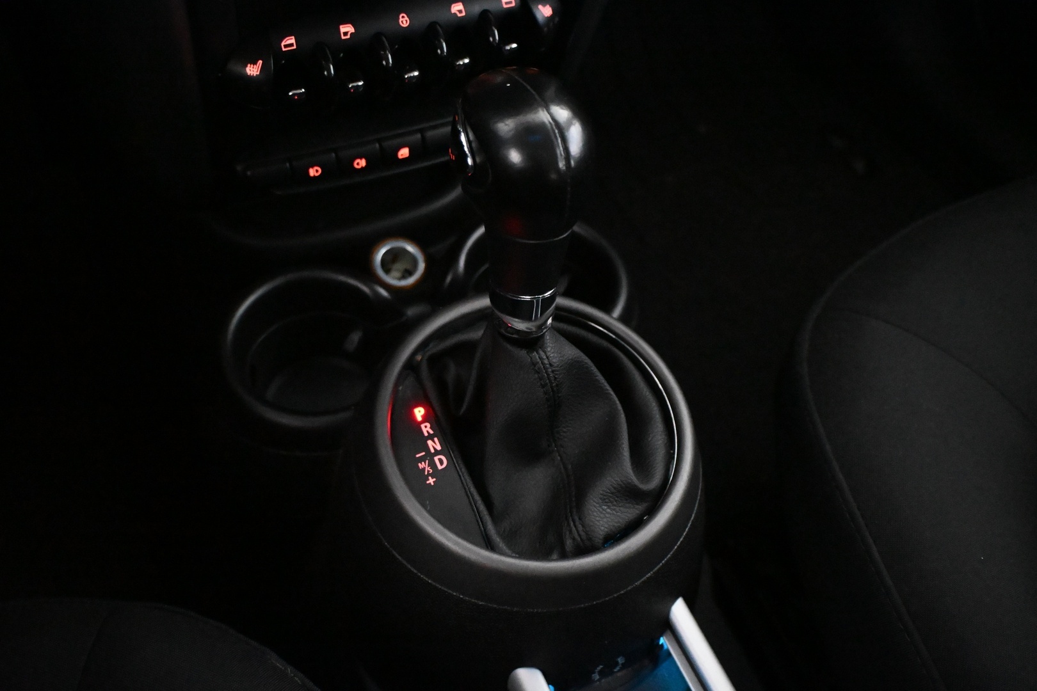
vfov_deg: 40.0
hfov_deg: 57.2
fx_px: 951
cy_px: 346
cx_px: 518
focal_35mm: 33
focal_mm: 22
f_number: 4
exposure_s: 1/50
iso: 12800
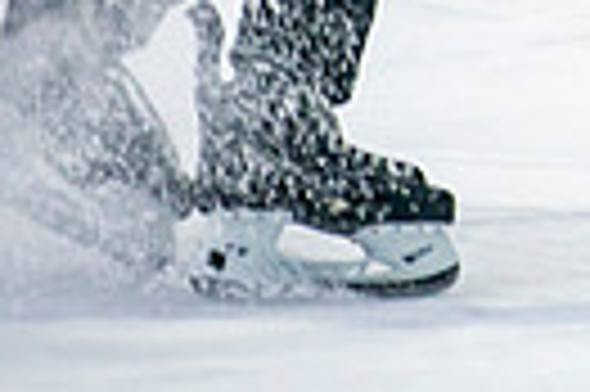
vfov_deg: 1.4
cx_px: 1507
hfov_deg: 2.0
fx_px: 16401
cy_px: -468
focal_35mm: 1002
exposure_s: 1/640
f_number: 2.8
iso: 640
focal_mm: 175
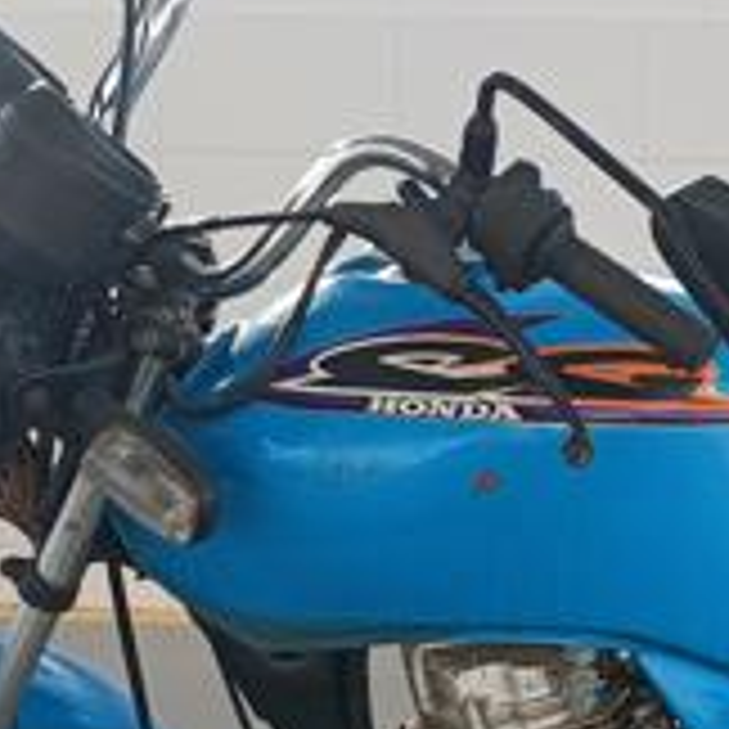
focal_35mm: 91
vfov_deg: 18.8
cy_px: 644
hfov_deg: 18.6
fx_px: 2168
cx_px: 738
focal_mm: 4.81
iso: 147
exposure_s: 1/306
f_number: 1.8
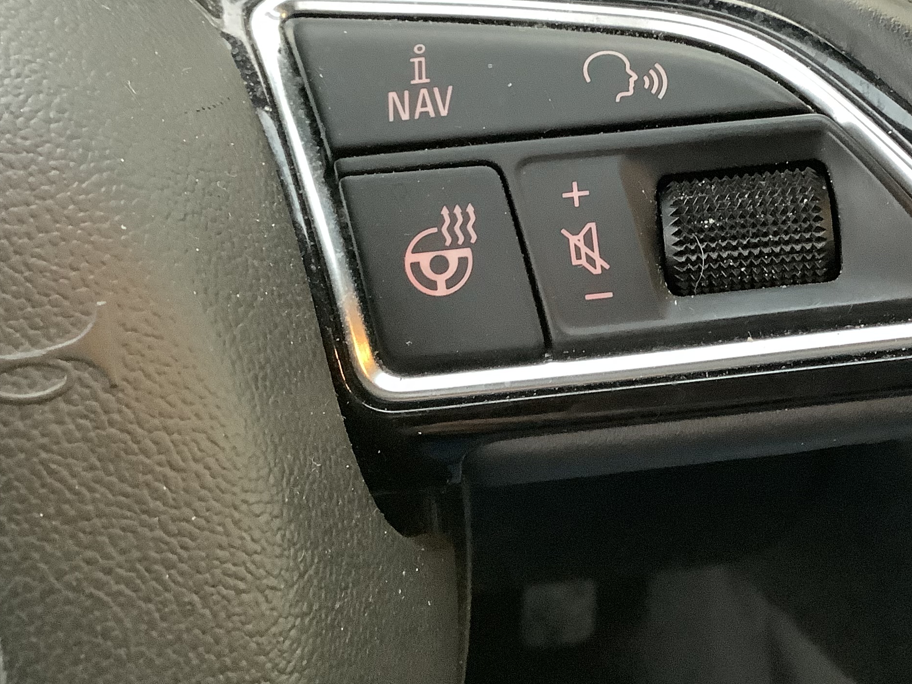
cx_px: 625
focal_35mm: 54
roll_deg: -2.8
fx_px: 1423
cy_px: 150
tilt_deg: -26.6
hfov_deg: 35.1
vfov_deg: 26.6
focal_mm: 3.3
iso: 400
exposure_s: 1/33
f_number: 2.4
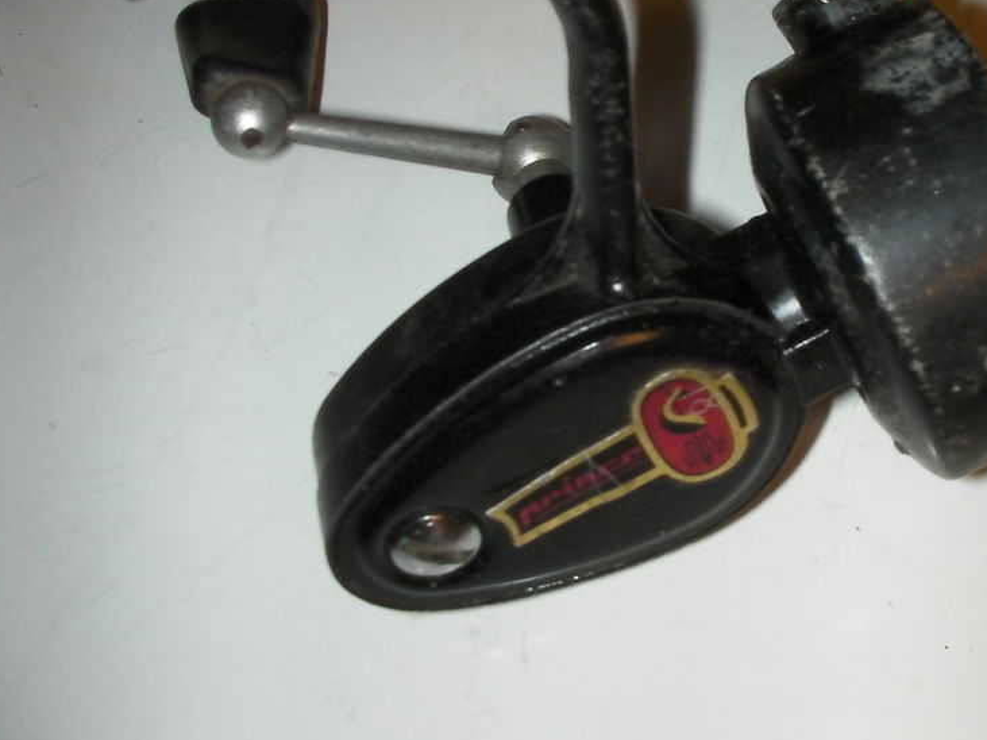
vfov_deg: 27.8
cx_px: 659
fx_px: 1482
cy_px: 240
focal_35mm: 52
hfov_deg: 36.4
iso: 200
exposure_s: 1/30
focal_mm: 6.3
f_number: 5.6
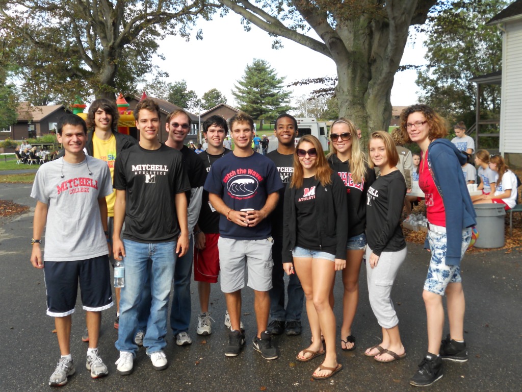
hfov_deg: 49.0
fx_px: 573
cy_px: 196
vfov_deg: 37.7
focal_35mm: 38
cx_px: 261
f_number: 3.9
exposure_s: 1/250
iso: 160
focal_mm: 6.9
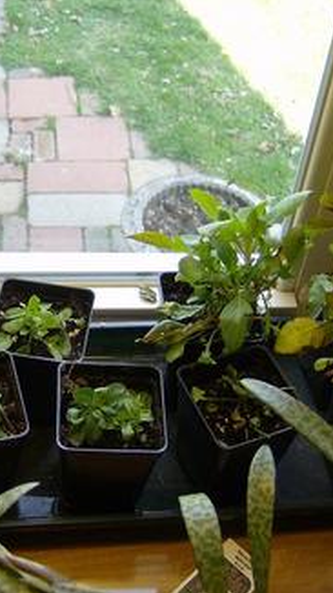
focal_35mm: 53
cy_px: 296
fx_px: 833
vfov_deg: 39.2
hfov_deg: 22.1
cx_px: 40
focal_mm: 6
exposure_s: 1/71.1
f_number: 2.8
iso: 100
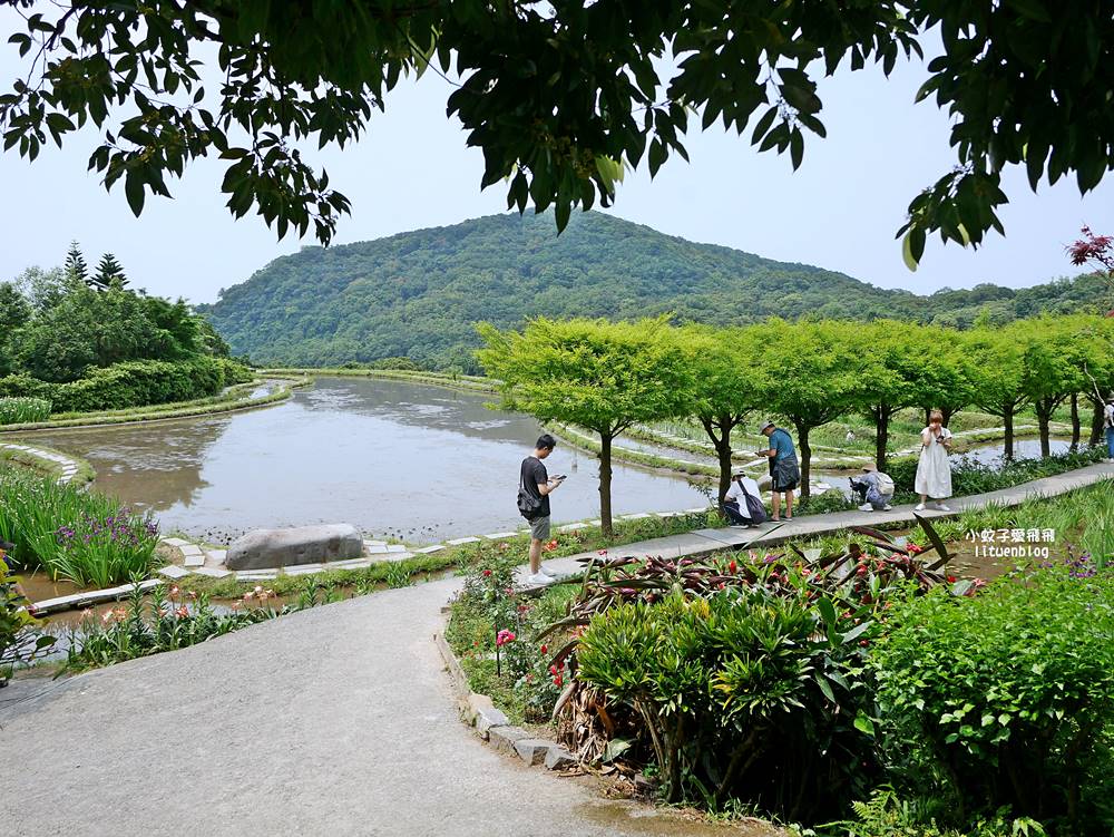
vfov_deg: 49.8
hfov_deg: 63.4
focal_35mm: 28
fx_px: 902
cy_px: 418
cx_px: 557
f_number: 4
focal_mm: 14
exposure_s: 1/1300
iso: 200
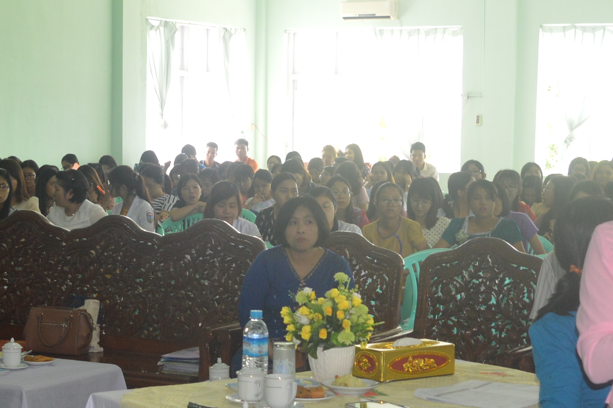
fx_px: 1548
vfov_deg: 14.9
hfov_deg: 22.3
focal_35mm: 91
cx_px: 208
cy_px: 316
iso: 450
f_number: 3.5
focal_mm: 20
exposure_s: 1/60
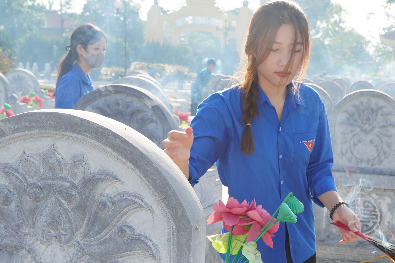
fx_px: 680
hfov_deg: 32.2
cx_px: 260
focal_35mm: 62
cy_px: 219
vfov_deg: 21.5
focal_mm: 24
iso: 100
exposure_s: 1/160
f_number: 6.3
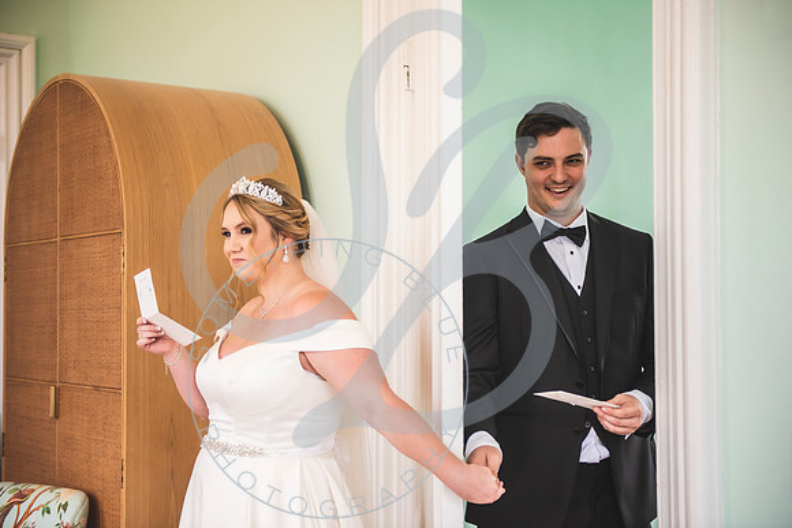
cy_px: 264
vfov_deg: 24.2
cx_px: 396
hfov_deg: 35.6
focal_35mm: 56
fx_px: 1232
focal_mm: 56
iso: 500
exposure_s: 1/200
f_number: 2.8
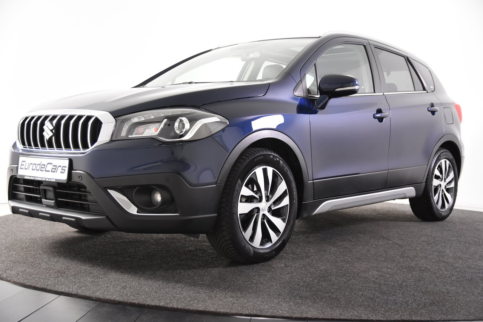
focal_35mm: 42
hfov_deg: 46.4
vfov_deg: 31.9
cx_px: 242
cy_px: 161
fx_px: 563
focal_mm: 28
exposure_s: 1/60
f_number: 4
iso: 1600
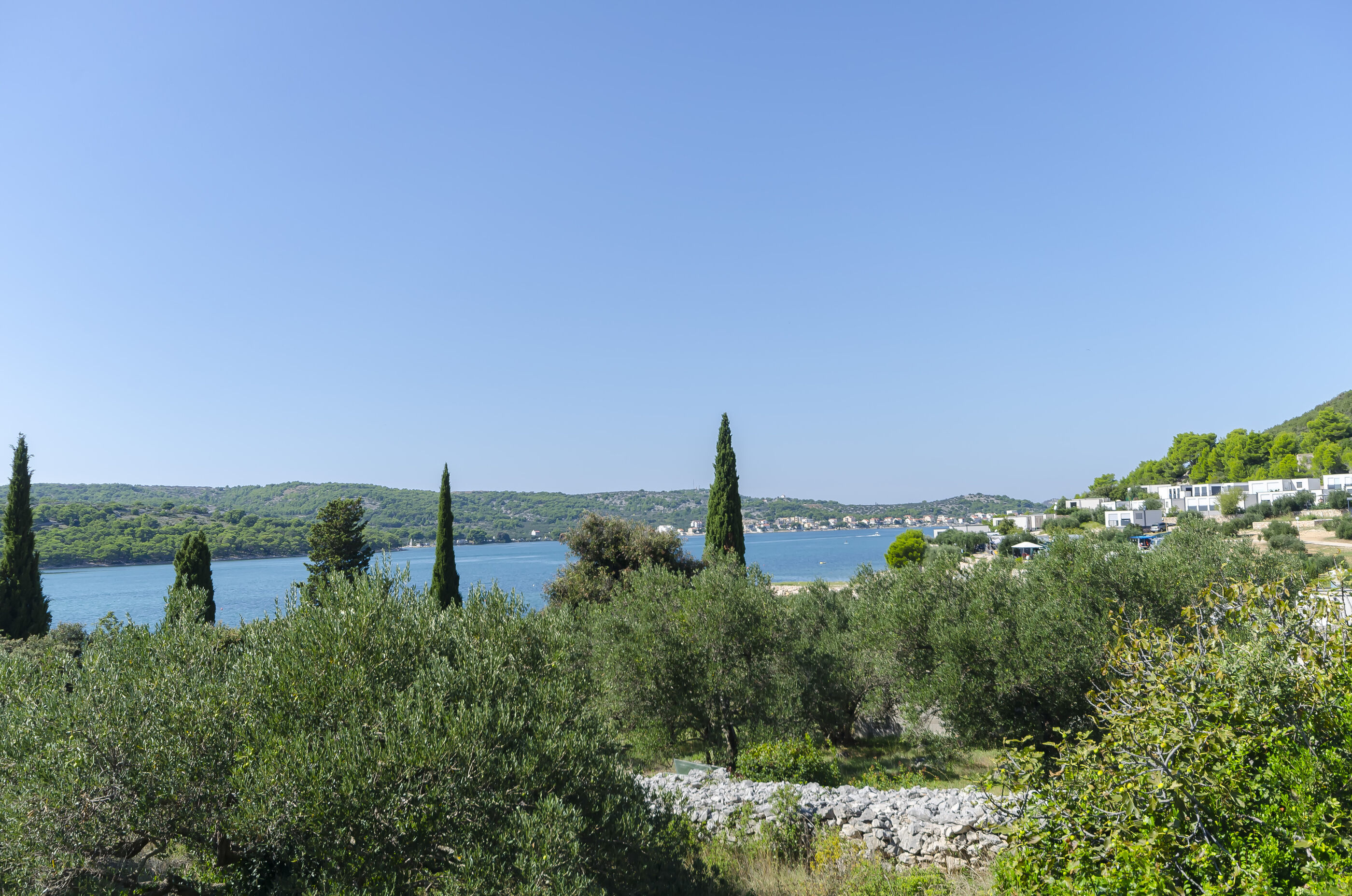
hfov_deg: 62.0
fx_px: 1124
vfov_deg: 43.4
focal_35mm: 30
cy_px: 448
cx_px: 676
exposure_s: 1/250
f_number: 8
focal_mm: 20
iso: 140
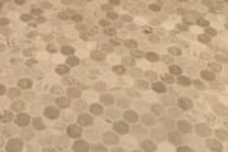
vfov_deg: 12.4
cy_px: -236
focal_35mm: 81
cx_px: 77
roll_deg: -1.5
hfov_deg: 24.9
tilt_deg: -10.7
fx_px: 513
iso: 250
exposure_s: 1/60
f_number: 1.8
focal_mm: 1.57
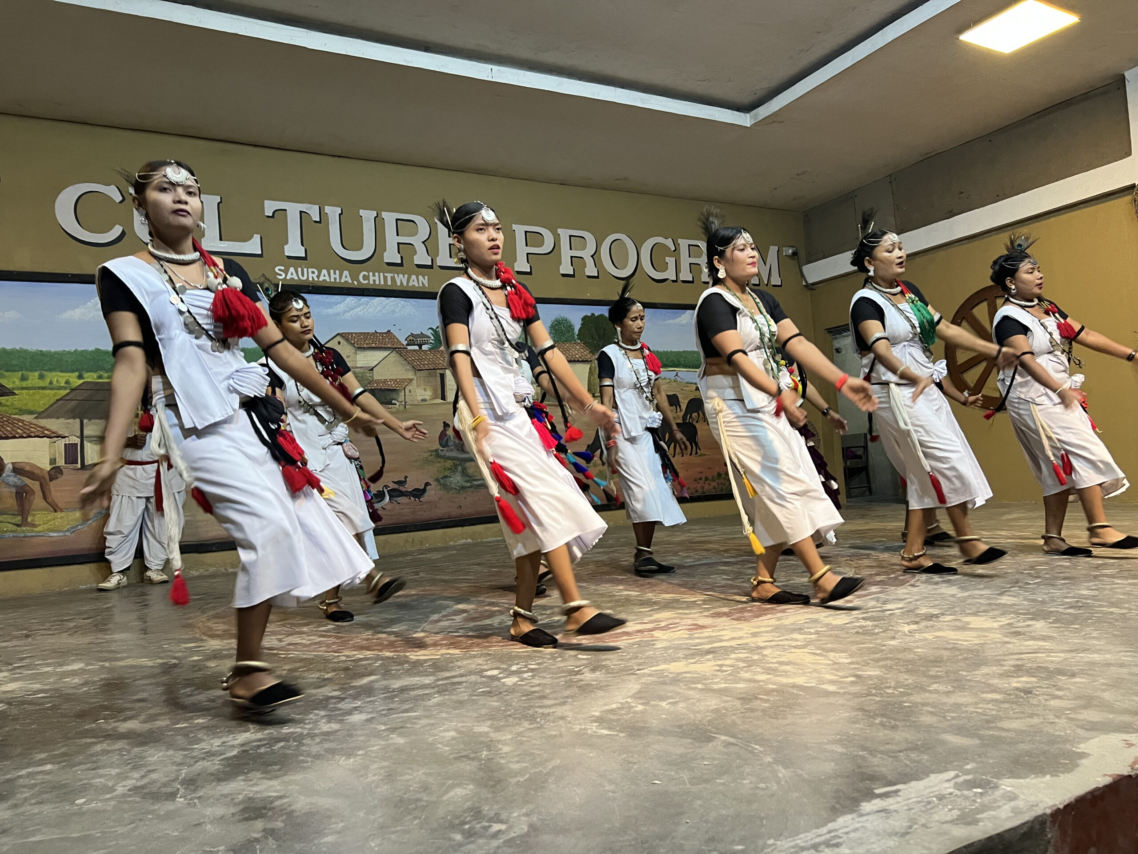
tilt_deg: +3.0
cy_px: 427
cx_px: 569
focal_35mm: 26
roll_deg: +3.5
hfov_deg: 67.3
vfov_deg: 53.1
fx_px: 855
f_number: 1.5
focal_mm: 5.7
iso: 320
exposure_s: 1/60
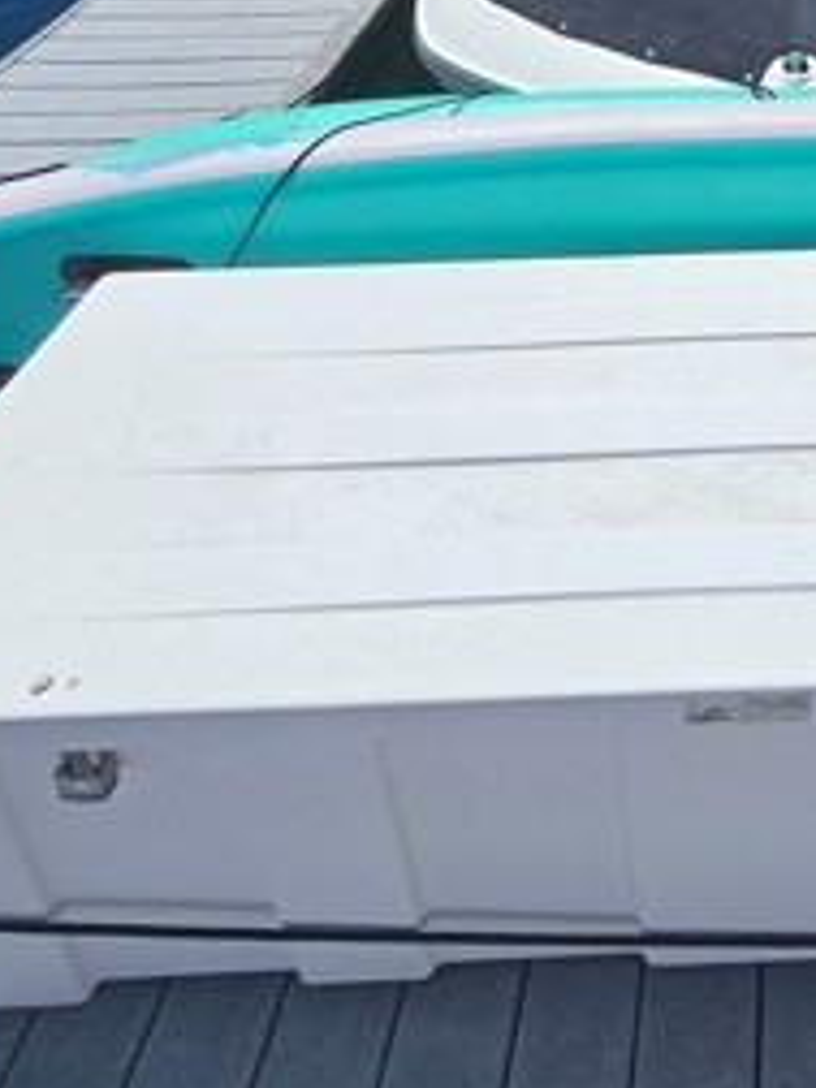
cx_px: 842
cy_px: -104
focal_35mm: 33
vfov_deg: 43.3
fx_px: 1037
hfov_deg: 37.6
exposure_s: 1/5523
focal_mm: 2.2
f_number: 2.2
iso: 50
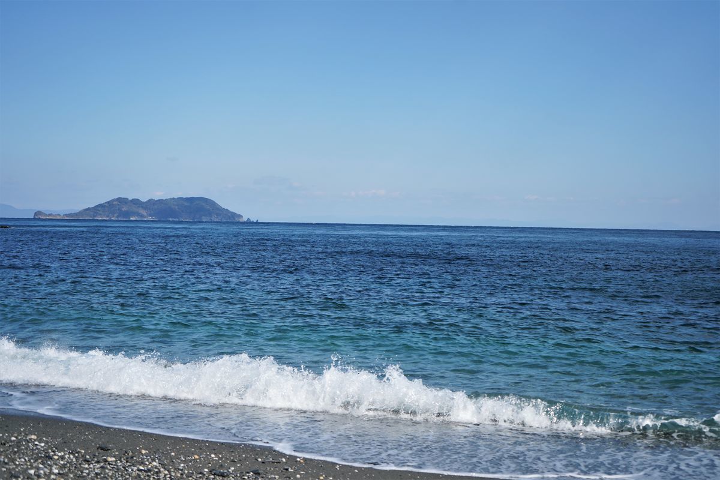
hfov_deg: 41.9
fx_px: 940
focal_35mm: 47
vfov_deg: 28.6
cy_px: 240
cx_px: 360
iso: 160
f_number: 4.5
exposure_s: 1/2000
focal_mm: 47
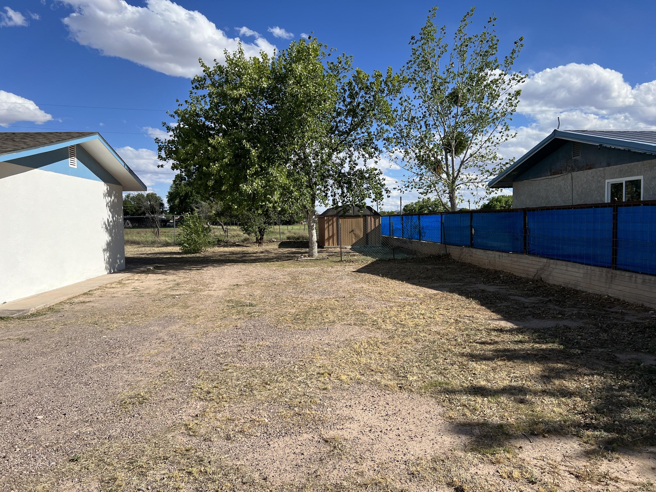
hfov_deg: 67.3
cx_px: 328
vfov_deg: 53.1
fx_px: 493
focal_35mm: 26
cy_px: 246
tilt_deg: -4.6
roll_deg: +0.4
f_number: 1.5
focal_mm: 5.7
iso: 50
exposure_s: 1/4115
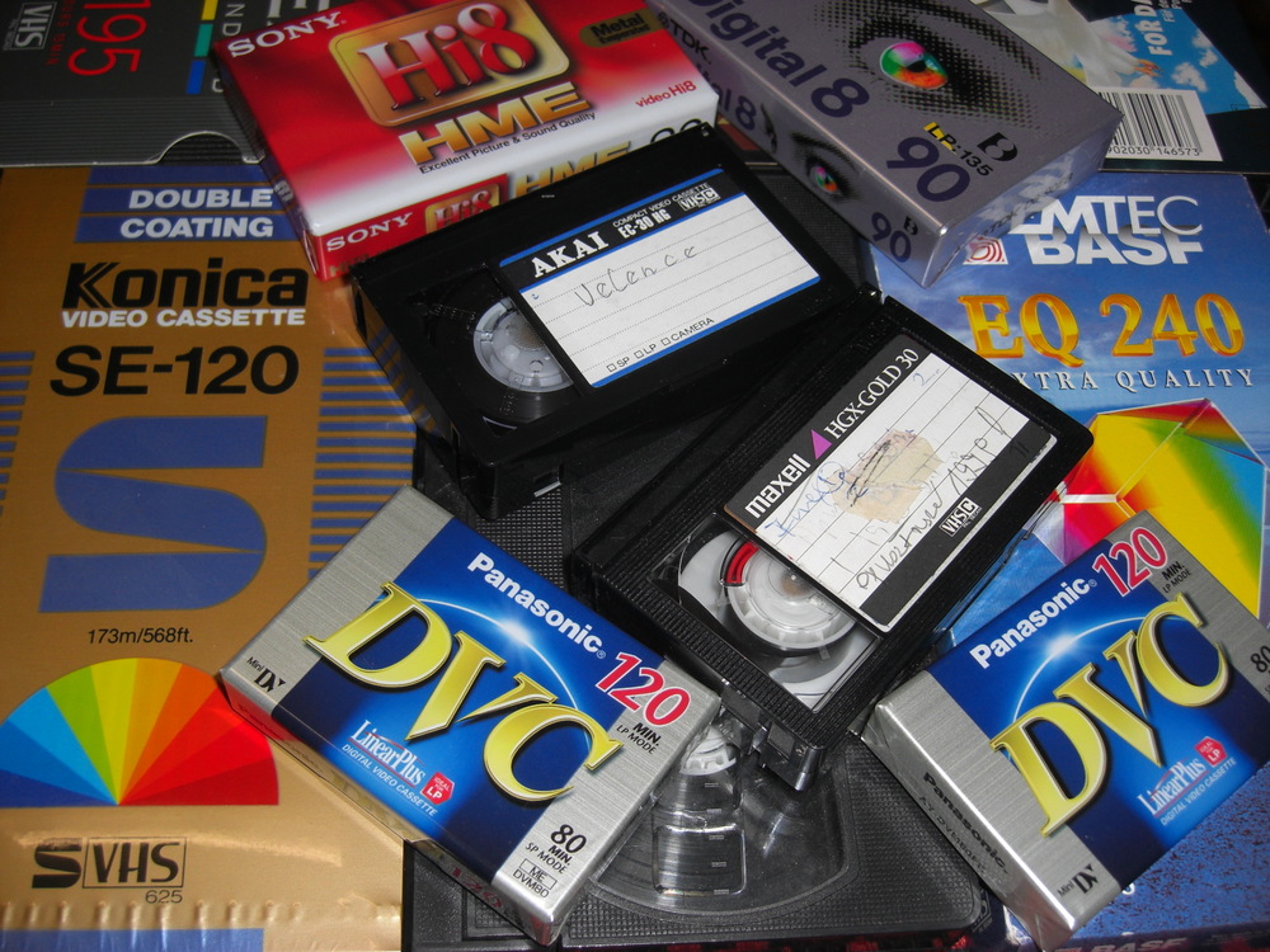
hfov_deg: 49.0
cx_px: 635
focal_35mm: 38
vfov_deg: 37.7
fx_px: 1394
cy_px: 476
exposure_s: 1/60
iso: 80
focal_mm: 7.9
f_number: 2.8
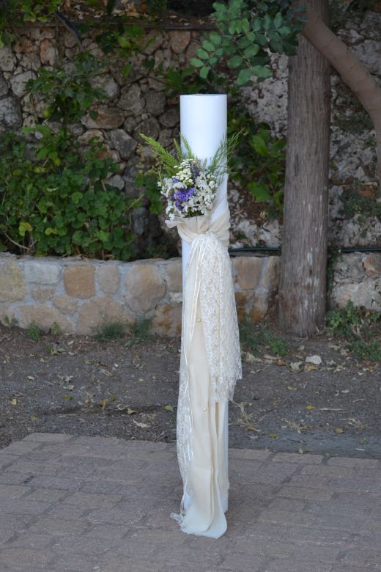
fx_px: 1310
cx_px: 190
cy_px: 286
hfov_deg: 16.6
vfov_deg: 24.6
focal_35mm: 82
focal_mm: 55
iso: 250
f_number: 5.6
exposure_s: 1/125
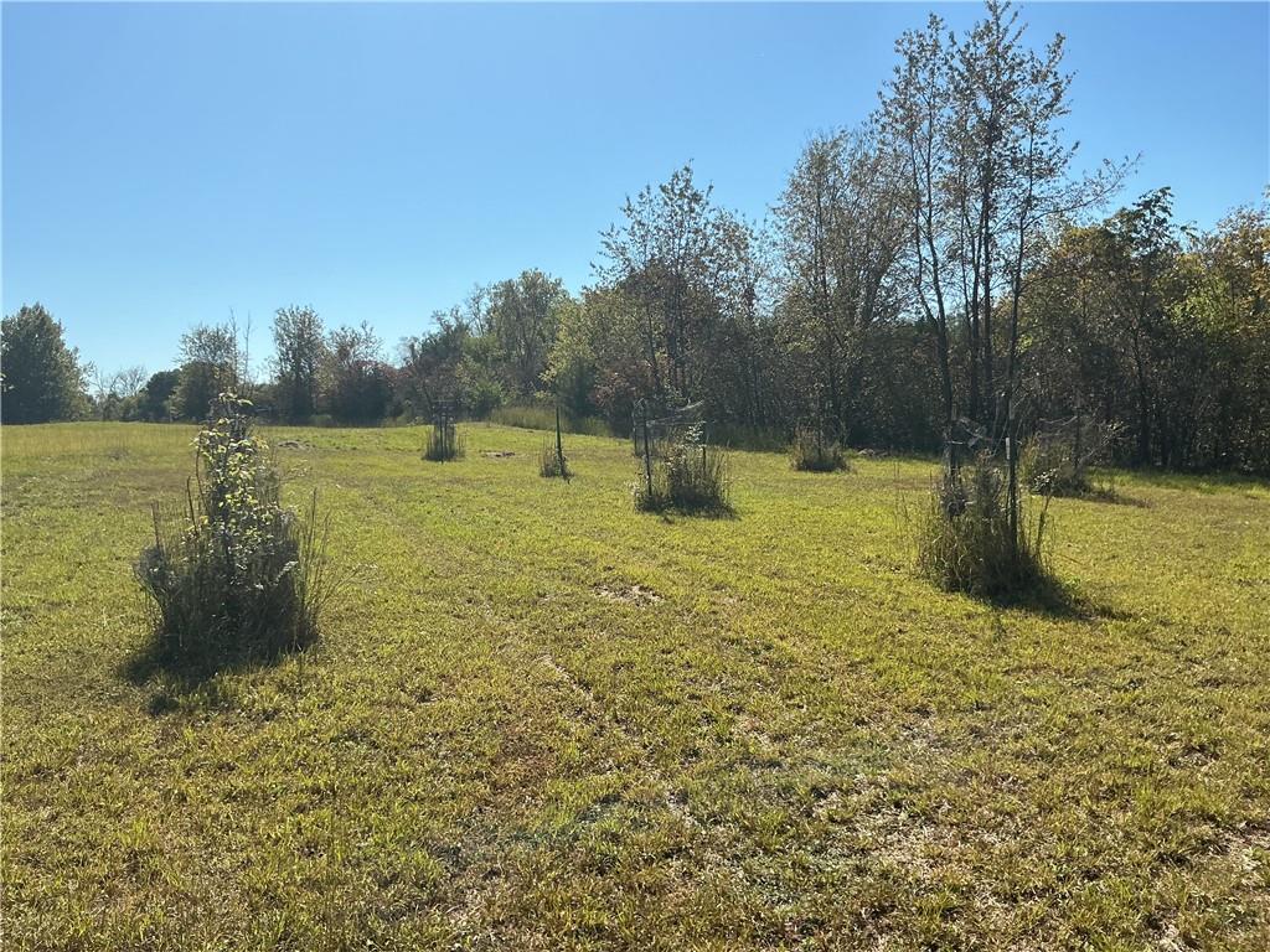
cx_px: 635
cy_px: 476
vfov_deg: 48.2
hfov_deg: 61.7
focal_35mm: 29
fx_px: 1064
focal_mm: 3
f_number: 1.8
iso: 25
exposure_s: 1/2227
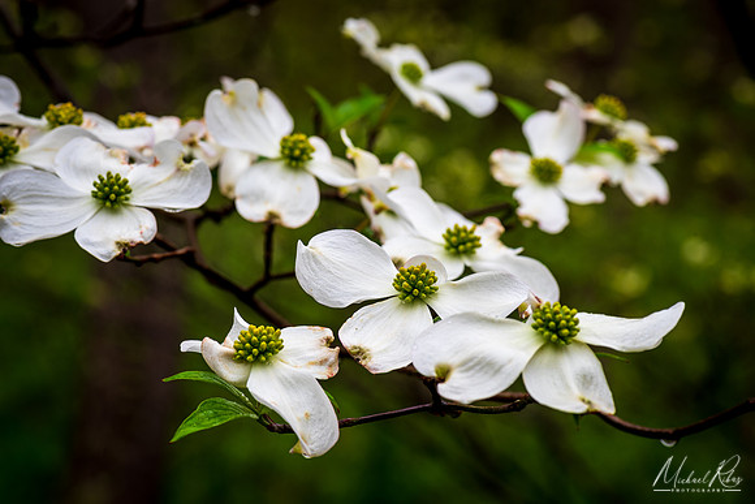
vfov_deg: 12.8
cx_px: 386
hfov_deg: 19.0
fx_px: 2254
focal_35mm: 107
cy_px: 246
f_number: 11
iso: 100
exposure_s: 1/20
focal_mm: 105
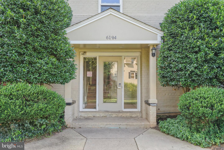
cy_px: 75
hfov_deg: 54.4
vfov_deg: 37.9
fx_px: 218
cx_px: 112
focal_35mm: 35
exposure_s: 1/100
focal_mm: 35
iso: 640
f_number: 9
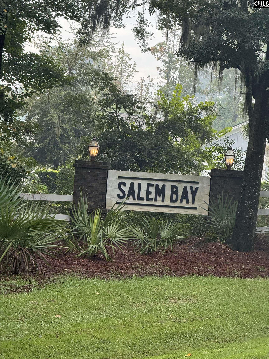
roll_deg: -3.5
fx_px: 1243
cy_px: 180
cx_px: 134
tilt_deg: -0.7
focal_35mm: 120
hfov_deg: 12.3
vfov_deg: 16.4
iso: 50
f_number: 2.8
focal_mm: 15.66
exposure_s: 1/144
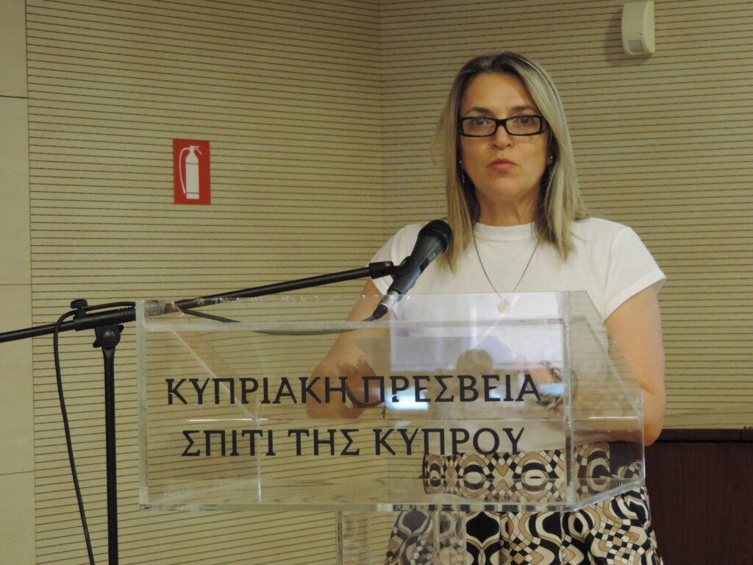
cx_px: 376
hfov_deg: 14.6
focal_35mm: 135
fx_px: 2937
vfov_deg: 11.0
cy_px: 282
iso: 800
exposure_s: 1/30
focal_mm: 24
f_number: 4.3
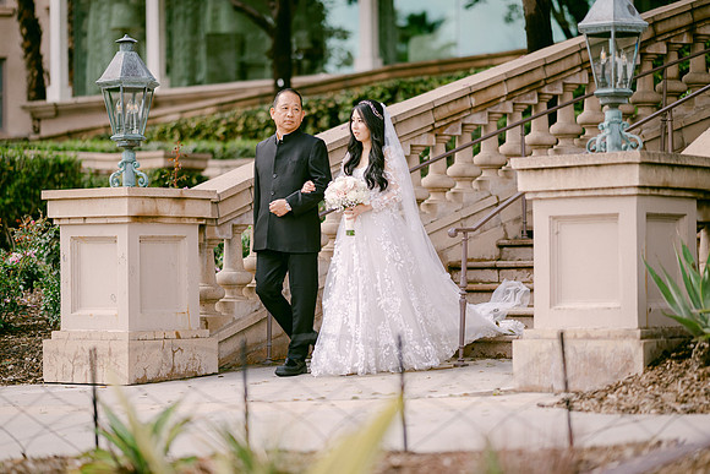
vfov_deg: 12.9
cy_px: 237
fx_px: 2100
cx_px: 355
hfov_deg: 19.2
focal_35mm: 106
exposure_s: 1/6400
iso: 200
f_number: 1.4
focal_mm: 105
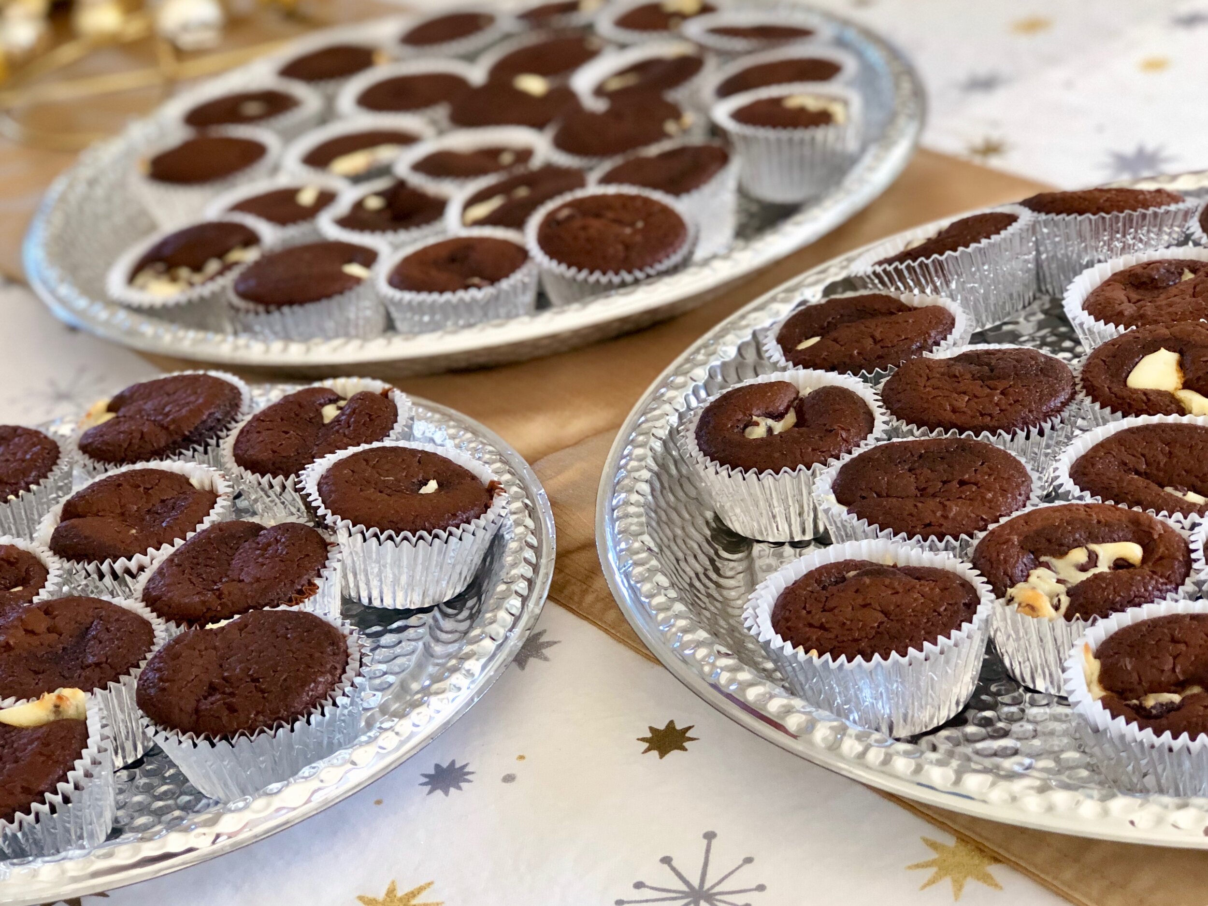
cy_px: 453
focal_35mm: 57
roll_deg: +2.8
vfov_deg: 25.7
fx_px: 1989
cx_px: 604
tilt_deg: -29.3
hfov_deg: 33.8
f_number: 2.8
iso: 50
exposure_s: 1/30
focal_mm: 6.6
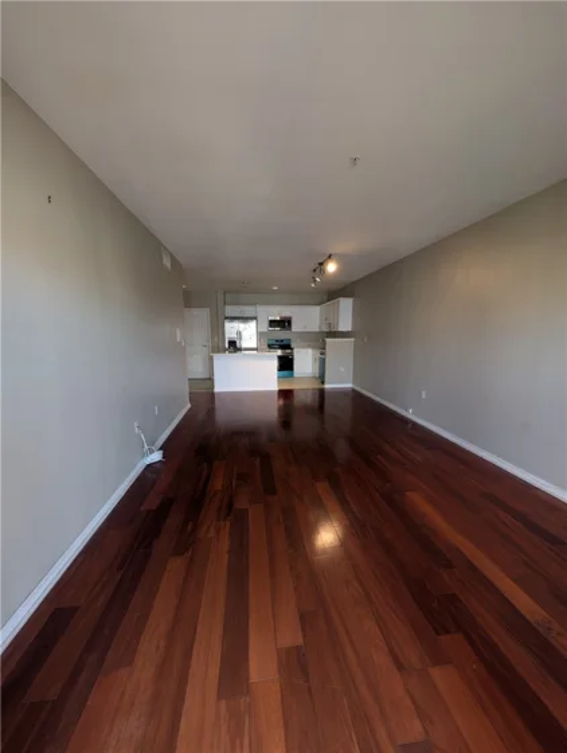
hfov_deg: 94.7
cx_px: 284
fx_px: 261
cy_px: 376
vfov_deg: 110.4
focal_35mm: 12
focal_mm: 2.02
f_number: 1.7
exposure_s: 1/60
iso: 51
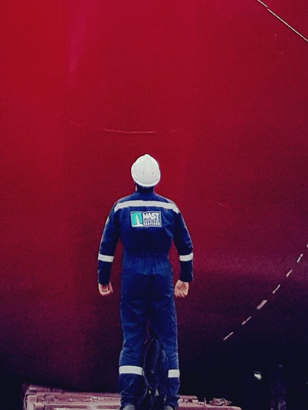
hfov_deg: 16.4
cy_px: -255
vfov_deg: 18.5
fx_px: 1068
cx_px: 139
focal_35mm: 90
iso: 40
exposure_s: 1/1552
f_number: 1.7
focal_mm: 4.2
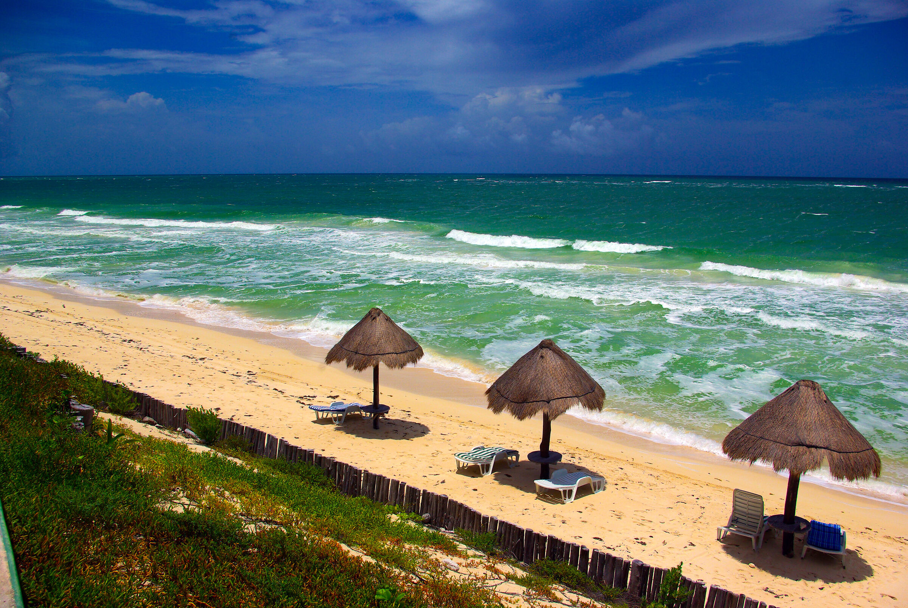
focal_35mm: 30
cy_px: 304
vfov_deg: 43.7
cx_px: 454
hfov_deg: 61.9
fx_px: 758
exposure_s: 1/1000
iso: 100
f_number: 9.5
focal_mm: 20
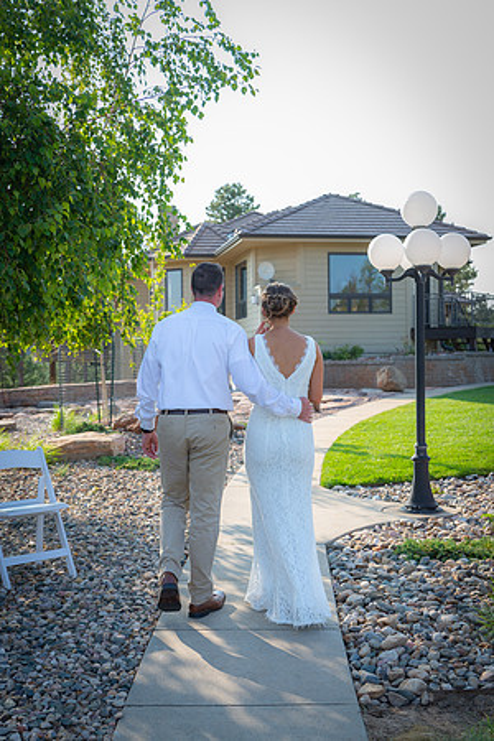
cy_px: 370
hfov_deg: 29.9
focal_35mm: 45
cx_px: 247
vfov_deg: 43.6
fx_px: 926
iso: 125
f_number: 3.5
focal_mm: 45
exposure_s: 1/320
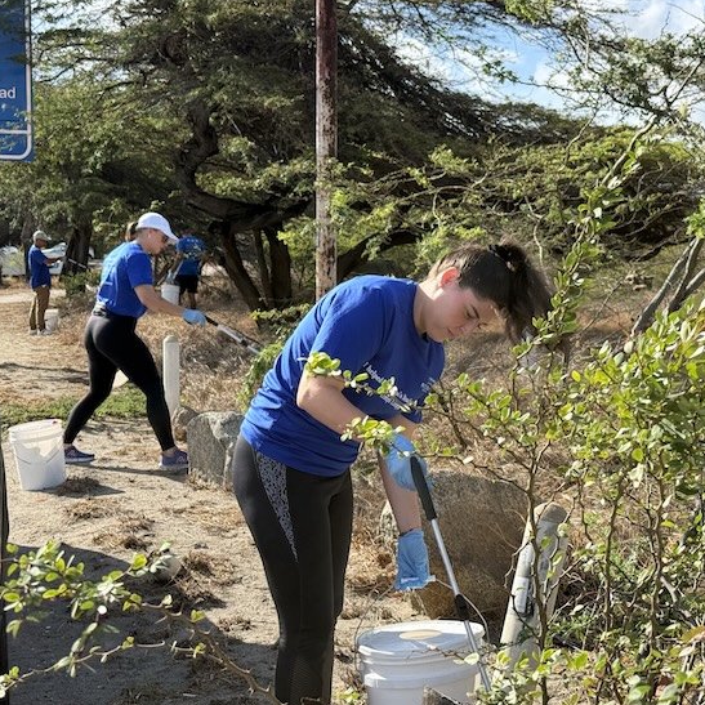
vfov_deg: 27.7
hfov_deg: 27.7
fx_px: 1429
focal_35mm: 62
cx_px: 423
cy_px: 322
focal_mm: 6.76
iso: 100
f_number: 1.78
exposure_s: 1/3096
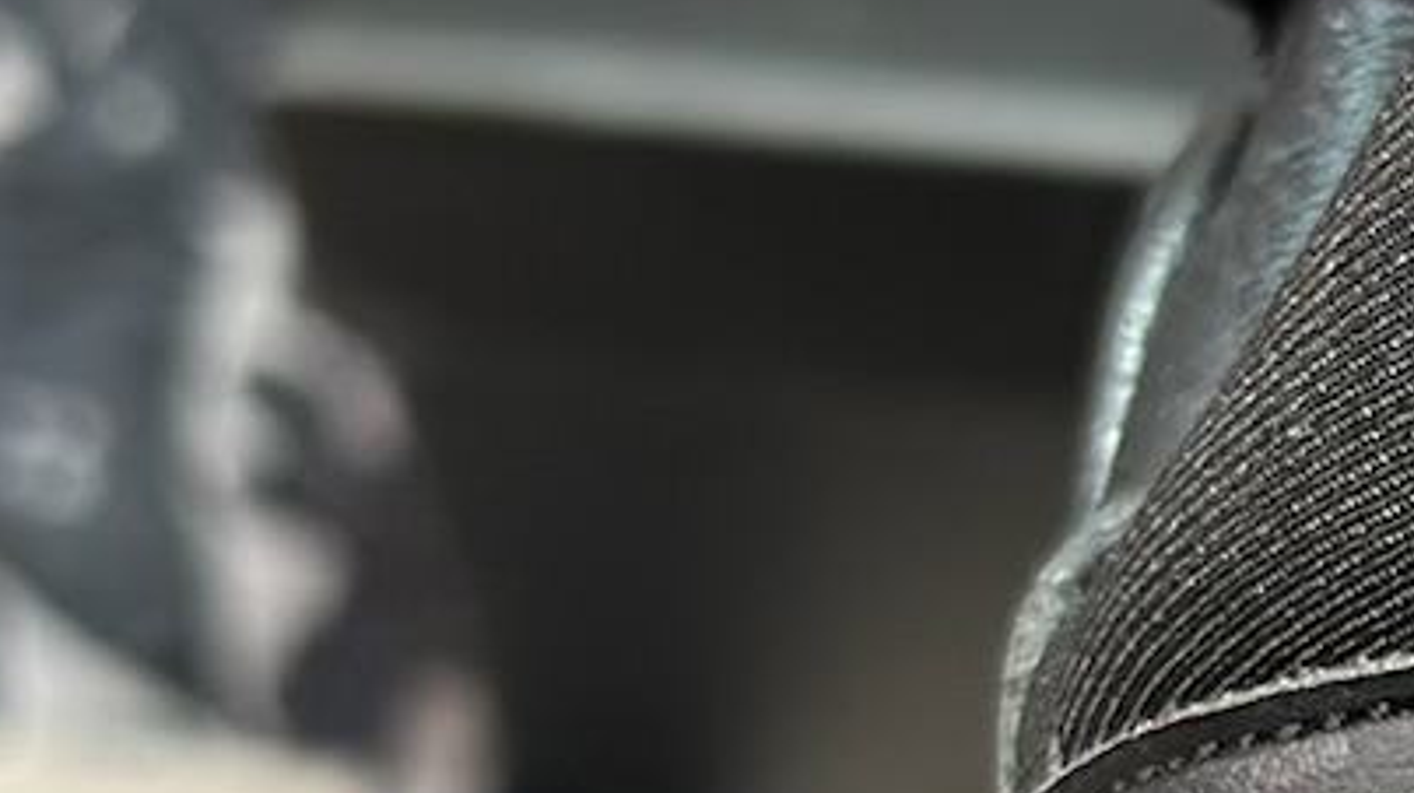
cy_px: 1460
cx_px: 2158
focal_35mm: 266
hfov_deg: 7.9
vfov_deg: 4.5
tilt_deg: -60.3
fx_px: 9966
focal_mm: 6.86
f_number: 1.78
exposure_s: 1/213
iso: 80
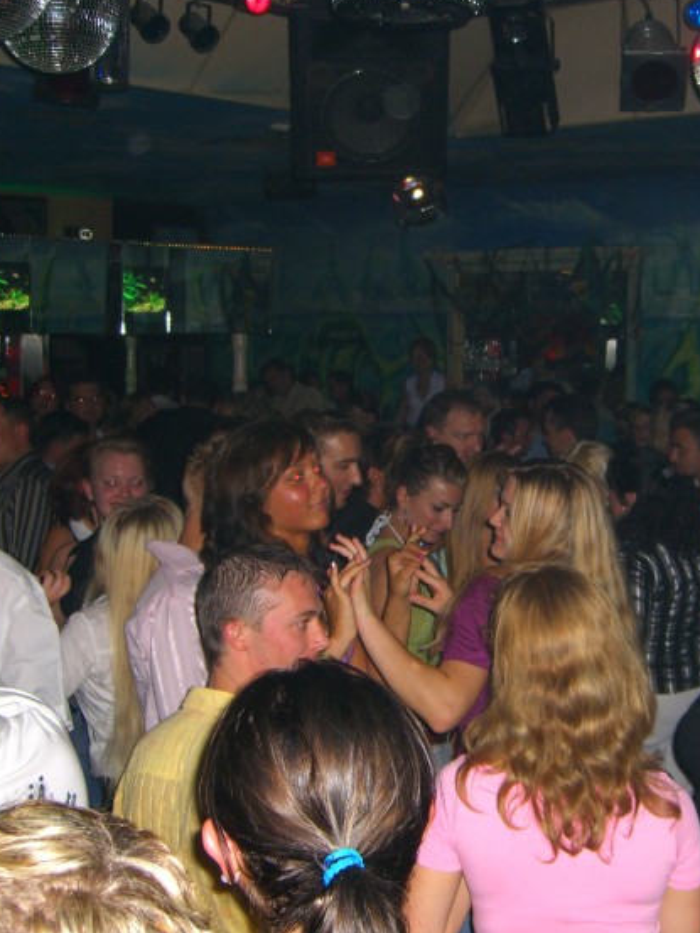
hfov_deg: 26.3
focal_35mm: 55
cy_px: 456
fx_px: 1482
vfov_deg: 34.9
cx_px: 501
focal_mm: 7.9
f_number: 2.8
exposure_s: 1/60
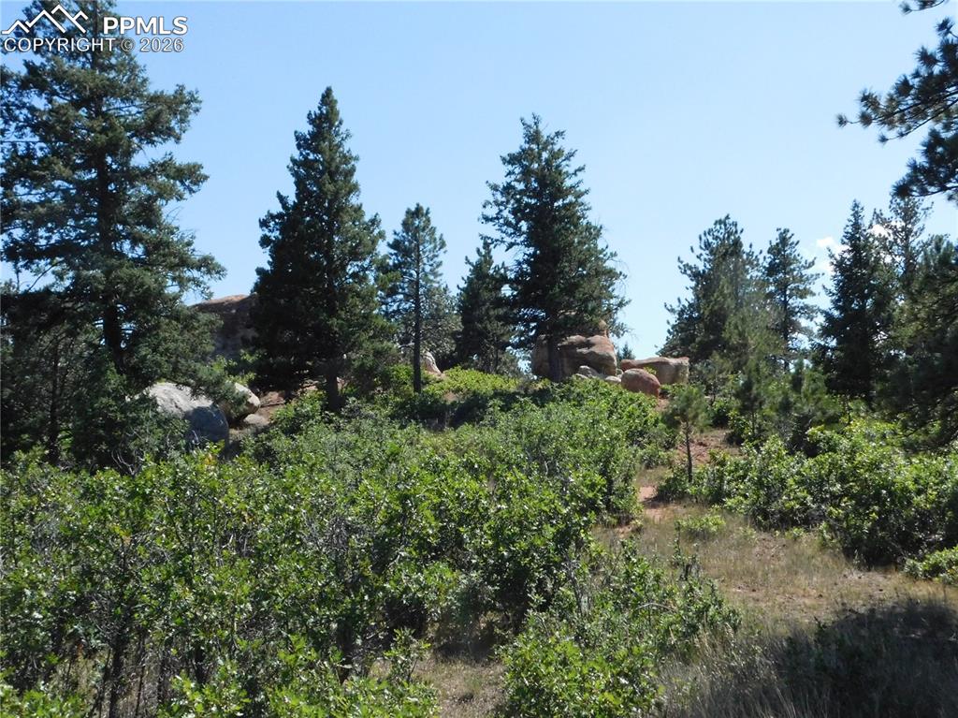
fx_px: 996
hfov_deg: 51.4
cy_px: 359
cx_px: 479
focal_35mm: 36
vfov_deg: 39.6
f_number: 7
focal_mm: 6.3
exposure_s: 1/1500
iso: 800
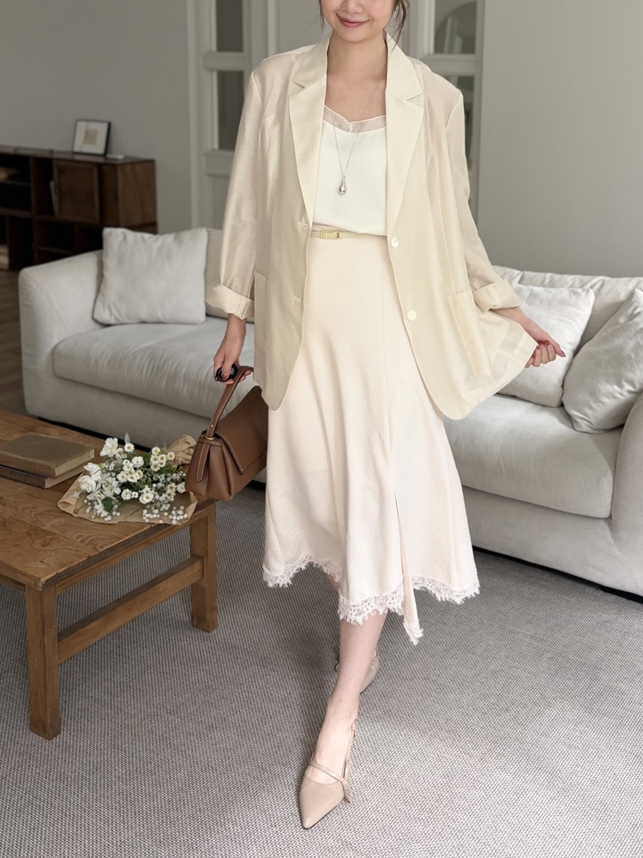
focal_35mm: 26
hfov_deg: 53.1
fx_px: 644
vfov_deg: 67.3
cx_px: 322
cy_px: 429
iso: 125
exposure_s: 1/114
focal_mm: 5.96
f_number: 1.6
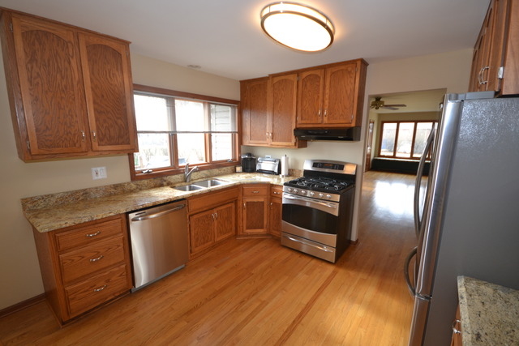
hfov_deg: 100.4
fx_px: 216
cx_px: 260
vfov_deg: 77.4
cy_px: 173
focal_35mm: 15
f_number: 4
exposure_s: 1/60
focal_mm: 10
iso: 400
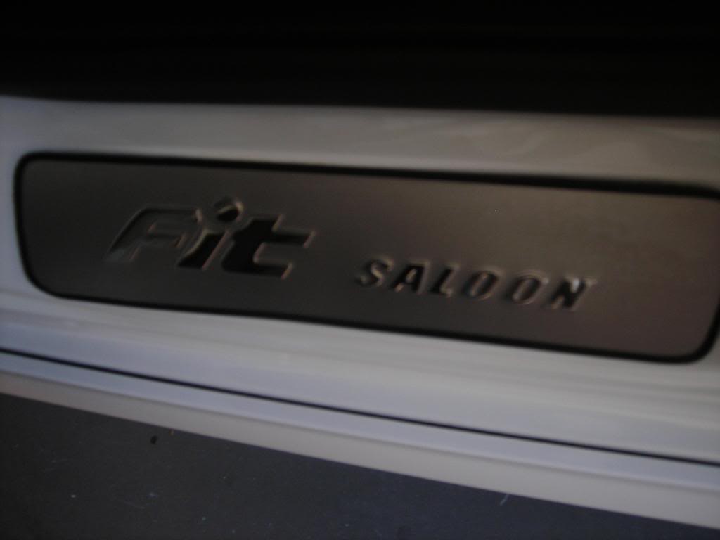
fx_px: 790
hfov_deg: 49.0
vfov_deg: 37.7
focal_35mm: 38
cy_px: 270
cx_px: 360
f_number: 3.2
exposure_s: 1/31.4
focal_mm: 6.3
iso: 91
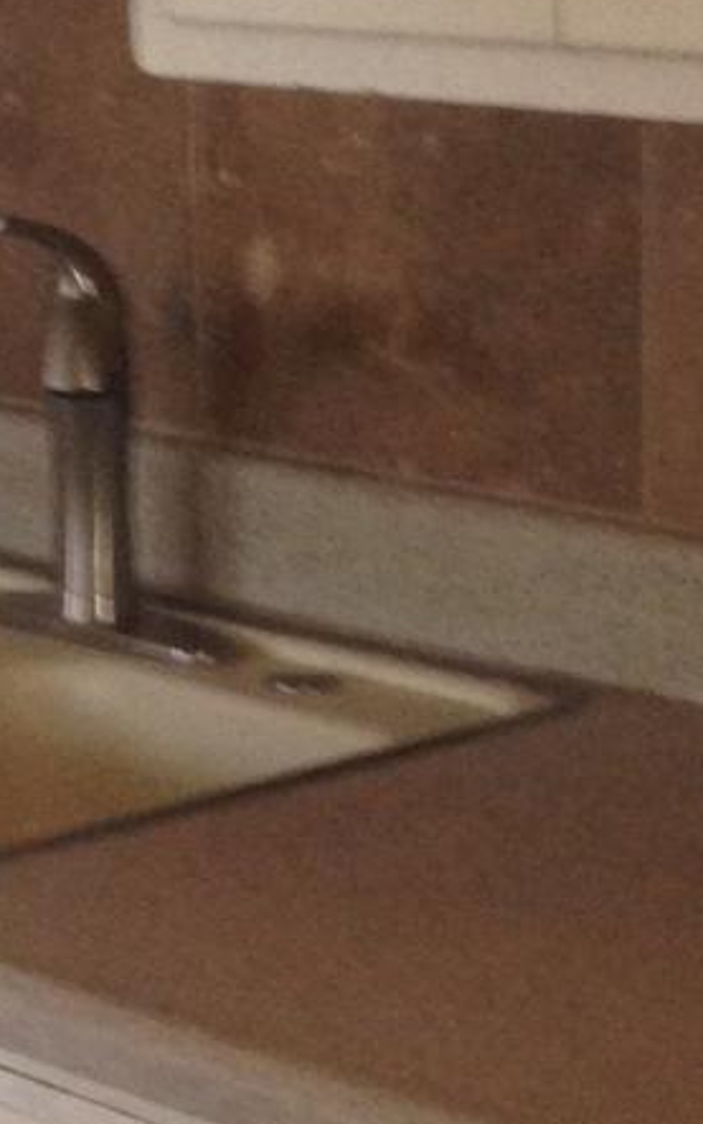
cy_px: 797
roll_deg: +1.5
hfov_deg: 8.3
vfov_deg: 13.2
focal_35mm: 158
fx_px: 4842
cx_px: 69
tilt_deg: -13.7
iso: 160
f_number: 2.4
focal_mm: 4.12
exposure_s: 1/20
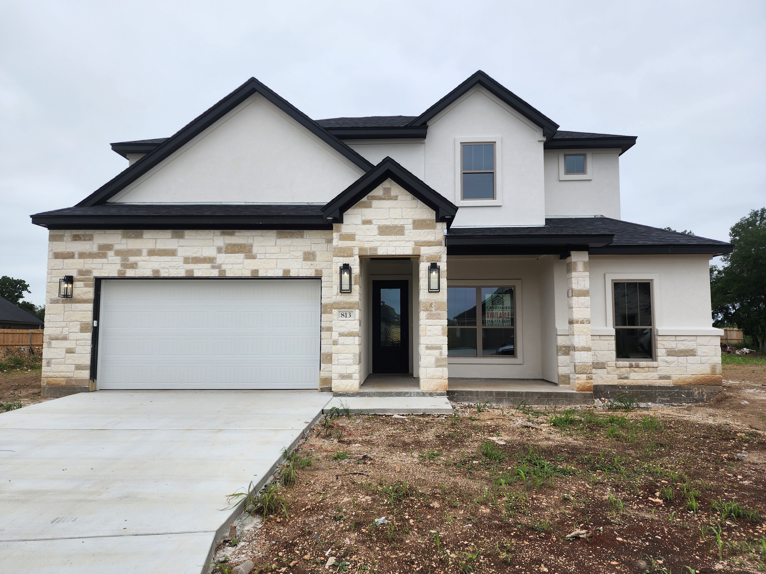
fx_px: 509
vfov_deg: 58.9
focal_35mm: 23
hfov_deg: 73.9
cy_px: 287
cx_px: 383
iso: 12
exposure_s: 1/714
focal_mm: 6.4
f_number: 1.8
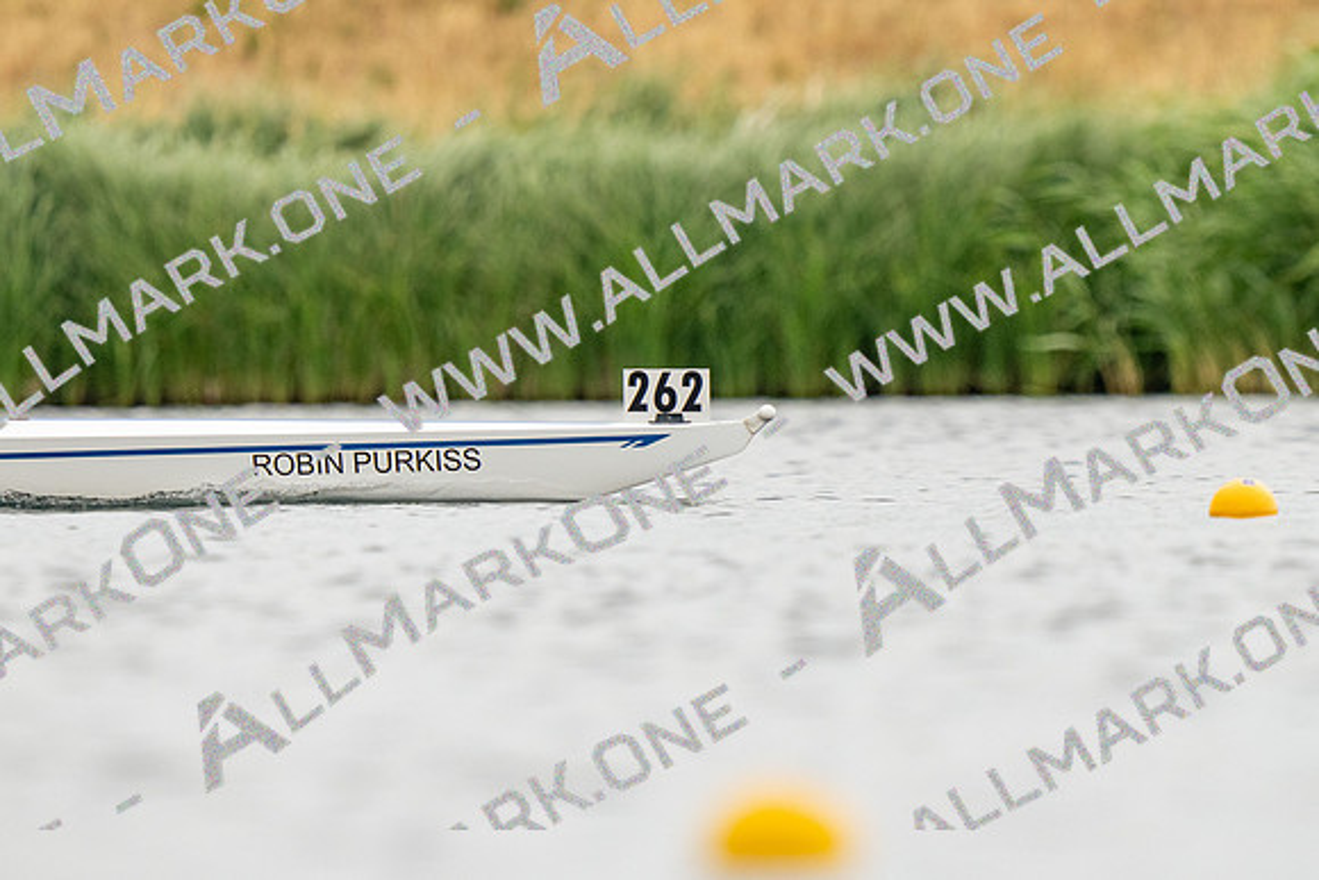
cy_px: 440
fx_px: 30798
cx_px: 660
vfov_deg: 1.6
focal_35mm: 840
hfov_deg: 2.5
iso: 1000
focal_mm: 560
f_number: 5
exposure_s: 1/2000
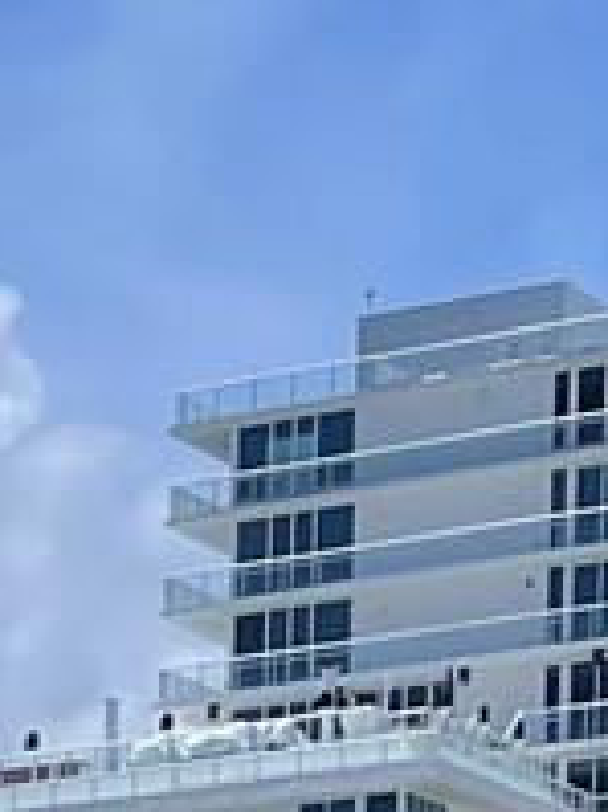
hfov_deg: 6.4
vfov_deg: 8.3
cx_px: -1375
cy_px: 2220
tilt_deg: -7.3
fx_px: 4900
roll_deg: +1.5
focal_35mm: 209
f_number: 1.6
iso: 32
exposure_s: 1/5128
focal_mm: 5.1
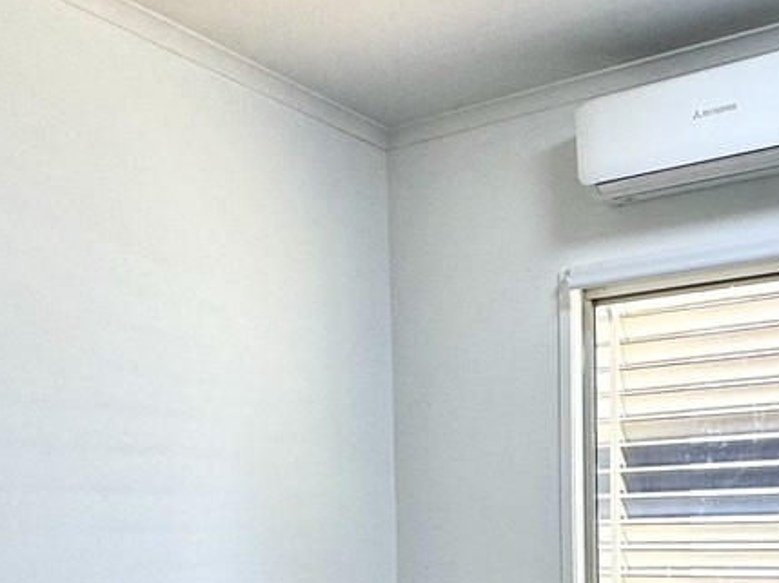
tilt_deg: -1.2
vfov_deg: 28.1
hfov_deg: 38.9
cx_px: 410
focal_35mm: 49
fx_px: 1102
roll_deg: +1.9
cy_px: 568
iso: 100
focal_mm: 2.22
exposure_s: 1/100
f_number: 2.2
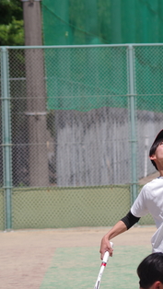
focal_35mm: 323
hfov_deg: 3.8
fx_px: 2478
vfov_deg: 6.7
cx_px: 180
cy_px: 143
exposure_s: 1/400
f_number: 6.3
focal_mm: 135
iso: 100
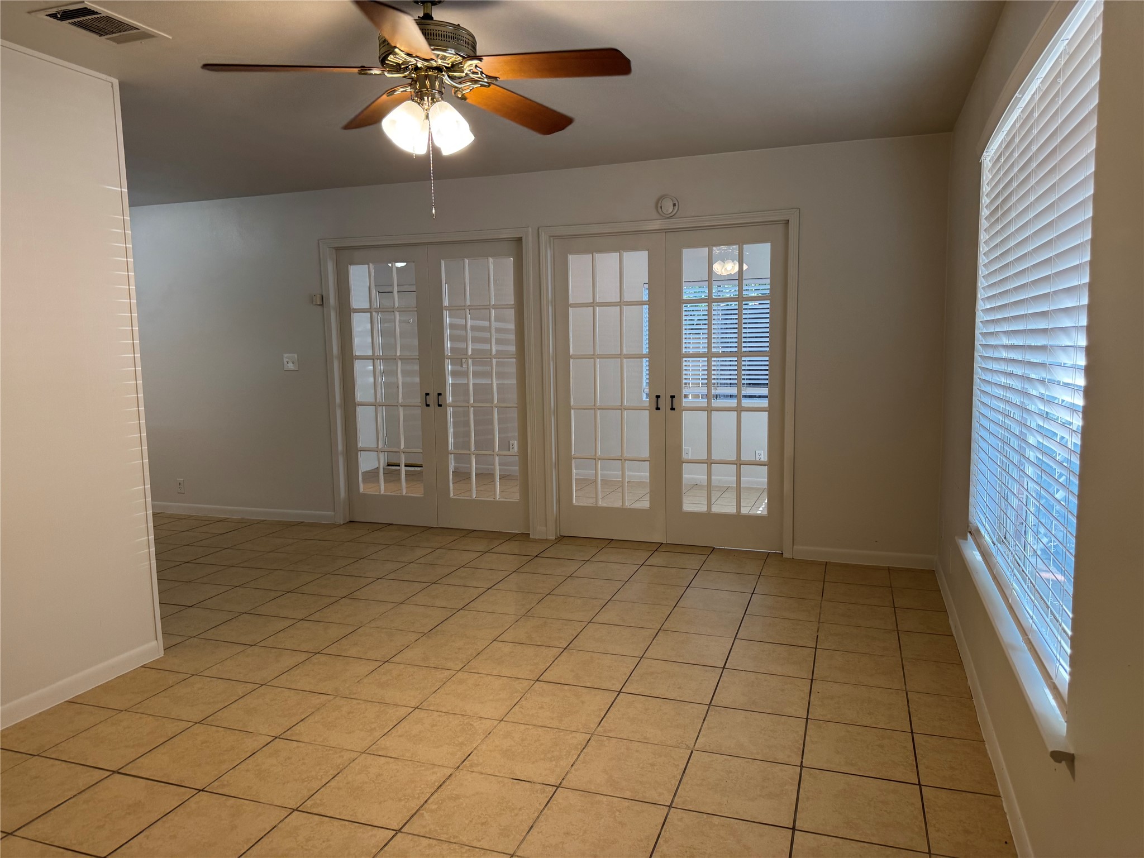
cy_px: 429
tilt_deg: -6.6
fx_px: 793
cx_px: 572
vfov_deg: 56.8
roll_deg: +0.4
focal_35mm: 24
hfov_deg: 71.6
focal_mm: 6.76
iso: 125
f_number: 1.78
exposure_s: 1/60
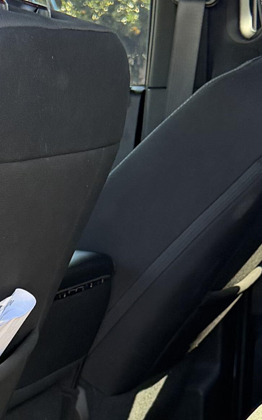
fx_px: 1428
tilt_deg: -14.0
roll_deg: +1.8
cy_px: 515
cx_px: 52
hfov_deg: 10.5
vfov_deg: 16.0
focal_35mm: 125
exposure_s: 1/220
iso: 200
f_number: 1.78
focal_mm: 6.76
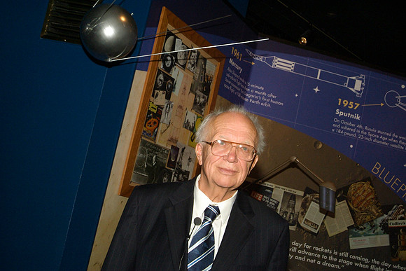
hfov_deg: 35.0
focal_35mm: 57
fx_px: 643
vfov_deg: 23.8
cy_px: 136
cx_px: 203
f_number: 16
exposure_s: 1/125
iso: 1600
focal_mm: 38
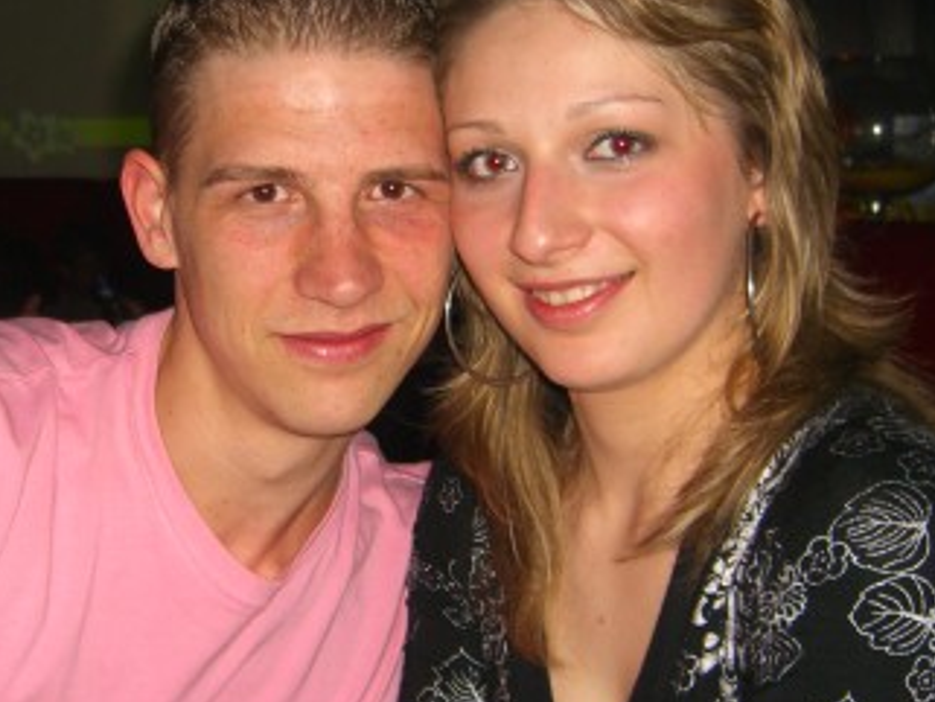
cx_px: 300
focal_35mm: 71
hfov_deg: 27.2
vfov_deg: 20.7
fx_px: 1918
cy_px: 367
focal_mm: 7.9
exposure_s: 1/60
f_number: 2.8
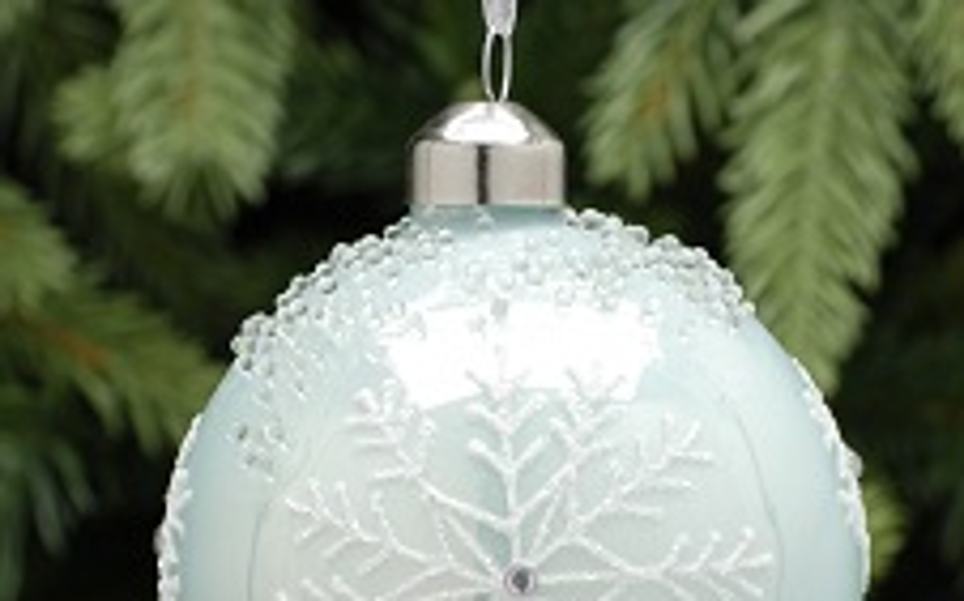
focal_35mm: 345
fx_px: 9059
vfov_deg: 3.8
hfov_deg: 6.1
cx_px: 444
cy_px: 473
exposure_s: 1/125
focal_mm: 102
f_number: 11
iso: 100
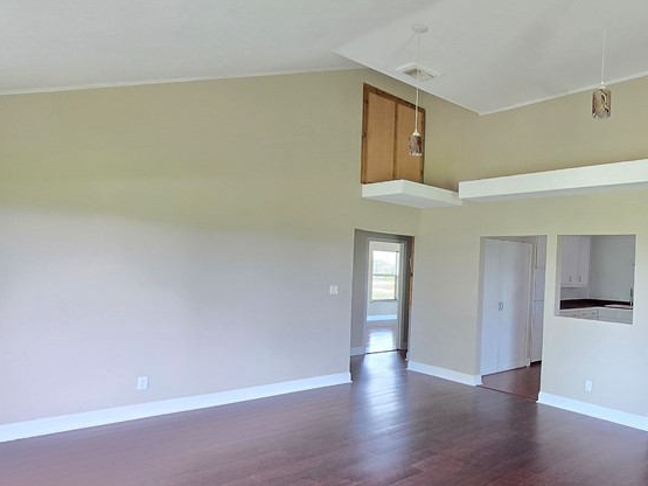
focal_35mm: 24
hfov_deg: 66.4
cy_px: 282
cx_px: 499
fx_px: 449
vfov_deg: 56.5
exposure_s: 1/60
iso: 320
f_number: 2.2
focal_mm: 1.7
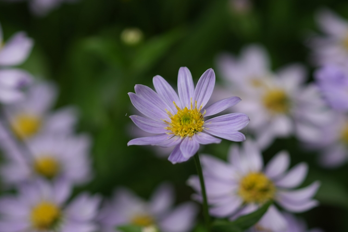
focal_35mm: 150
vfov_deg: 9.1
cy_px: 116
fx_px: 1450
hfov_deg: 13.7
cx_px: 174
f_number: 3.5
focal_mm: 100
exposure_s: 1/500
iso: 250
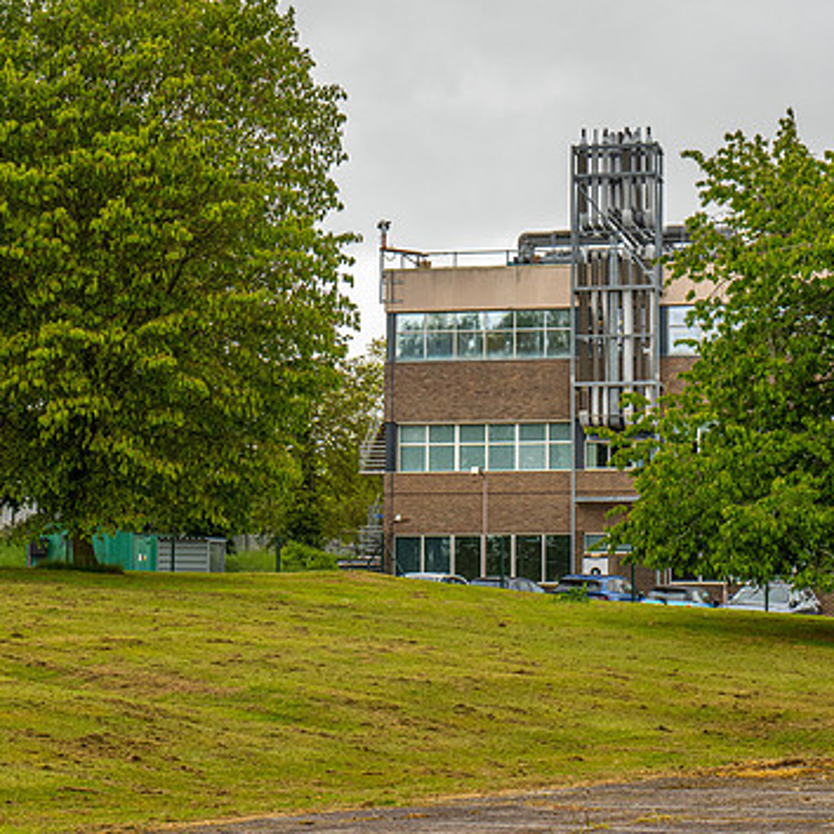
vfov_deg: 19.3
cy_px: 372
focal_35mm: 90
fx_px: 2453
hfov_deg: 19.2
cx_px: 543
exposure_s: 1/500
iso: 1250
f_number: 10
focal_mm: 60
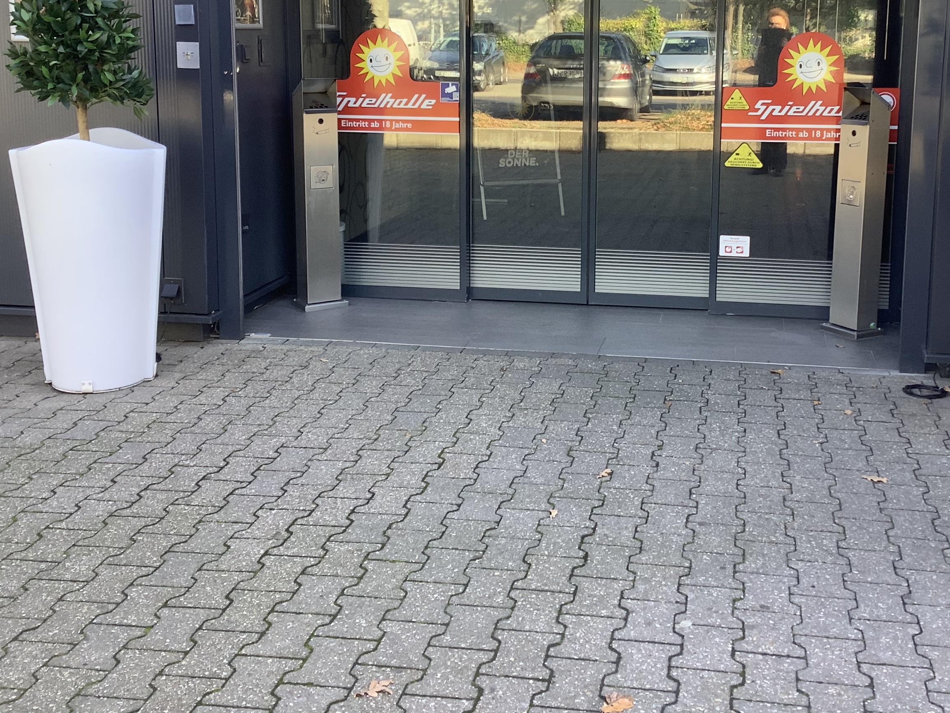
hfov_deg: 42.8
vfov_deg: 32.5
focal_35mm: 44
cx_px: 567
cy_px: 212
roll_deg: -0.9
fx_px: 1208
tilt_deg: -10.3
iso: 50
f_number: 2.4
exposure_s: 1/100
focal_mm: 3.3
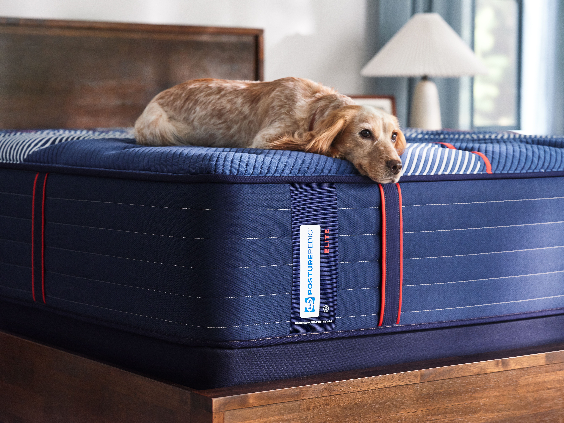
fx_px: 1417
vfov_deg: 17.0
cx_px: 282
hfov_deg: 22.5
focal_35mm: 87
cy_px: 212
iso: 1600
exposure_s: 1/40
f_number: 5.6
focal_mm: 110
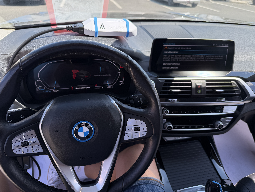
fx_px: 177
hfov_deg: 71.6
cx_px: 128
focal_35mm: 24
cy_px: 96
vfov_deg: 56.8
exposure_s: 1/1060
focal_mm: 6.76
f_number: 1.78
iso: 80
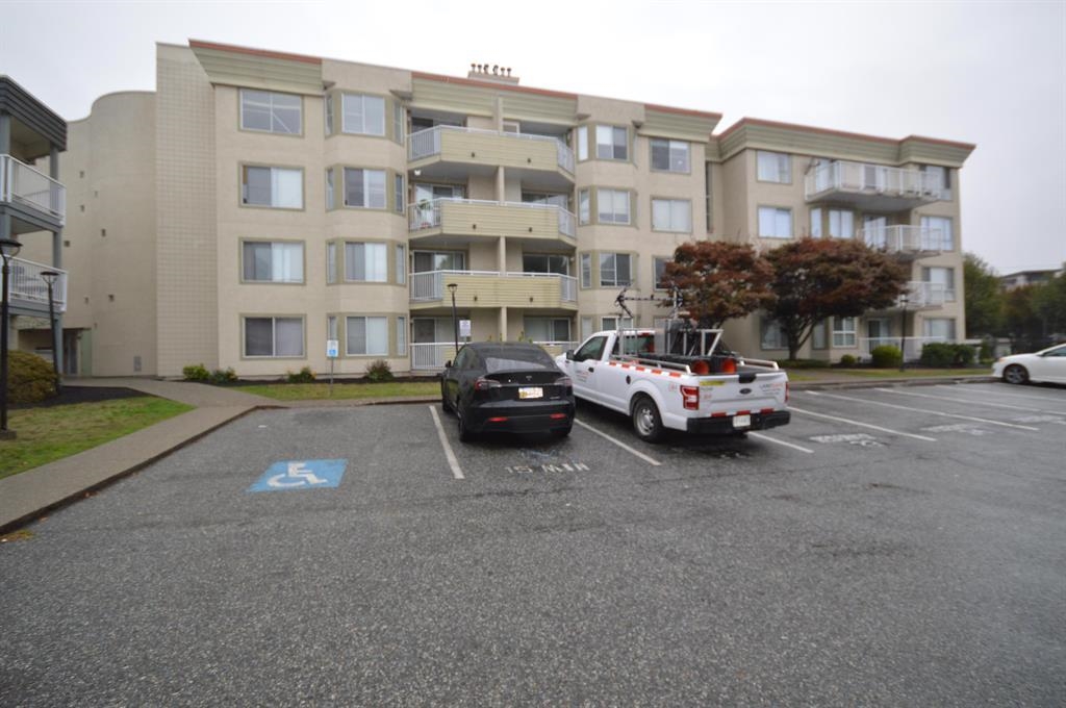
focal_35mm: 15
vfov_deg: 77.2
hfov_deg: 100.5
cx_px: 533
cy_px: 354
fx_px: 444
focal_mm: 10
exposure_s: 1/200
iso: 400
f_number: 5
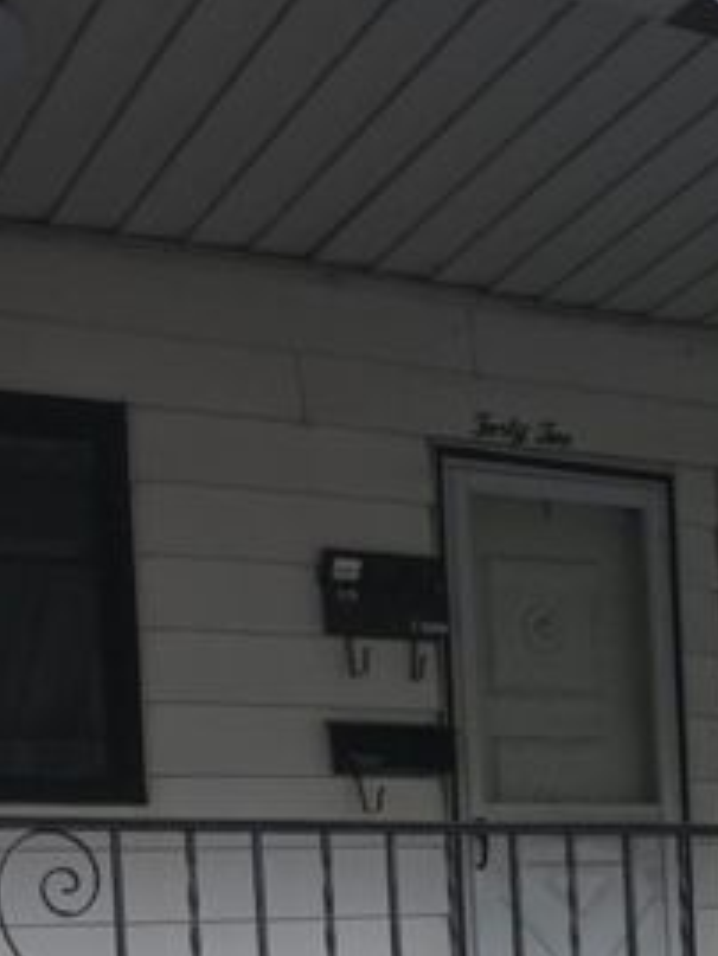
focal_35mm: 57
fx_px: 1575
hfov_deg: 24.8
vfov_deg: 29.1
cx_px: 57
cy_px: 1153
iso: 1250
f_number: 1.7
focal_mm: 6.3
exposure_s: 1/40
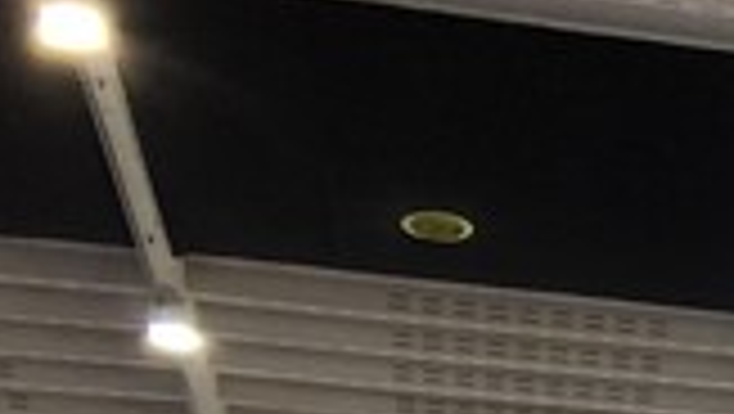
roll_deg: +0.8
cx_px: 1421
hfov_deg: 13.4
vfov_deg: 7.7
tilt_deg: +2.6
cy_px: 1179
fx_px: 2727
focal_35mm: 140
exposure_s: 1/17
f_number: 1.8
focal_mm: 3.99
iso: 64
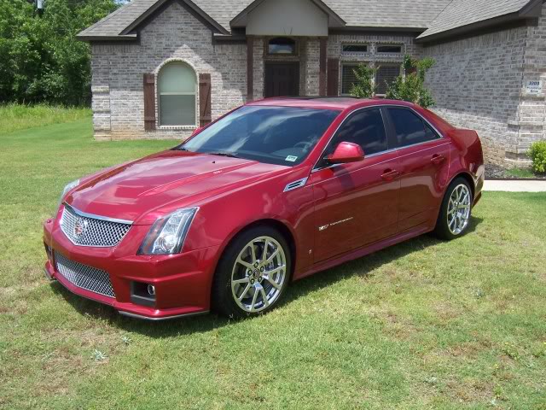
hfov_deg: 51.4
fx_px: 568
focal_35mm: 36
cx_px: 273
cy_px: 205
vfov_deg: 39.7
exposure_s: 1/400
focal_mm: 6.2
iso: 80
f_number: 4.5
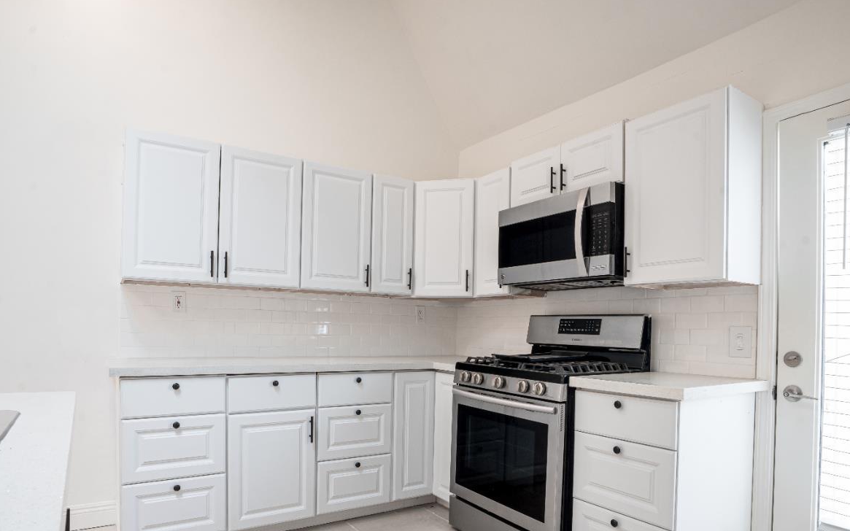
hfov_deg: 82.3
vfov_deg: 56.5
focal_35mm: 21
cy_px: 336
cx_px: 412
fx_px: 486
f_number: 10
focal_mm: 16
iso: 160
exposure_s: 1/2.5
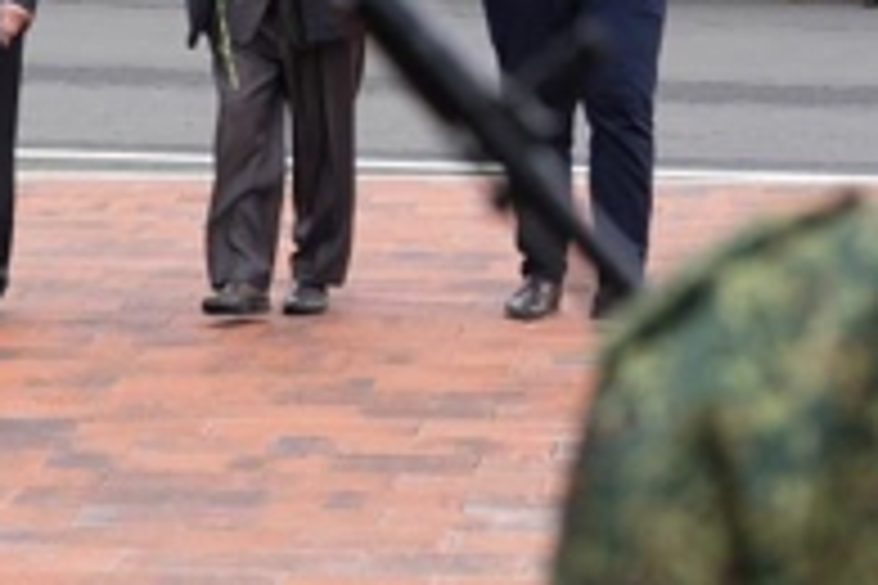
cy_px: -72
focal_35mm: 269
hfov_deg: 7.6
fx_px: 6560
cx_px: -279
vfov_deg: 5.1
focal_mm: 70
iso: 250
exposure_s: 1/320
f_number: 5.6
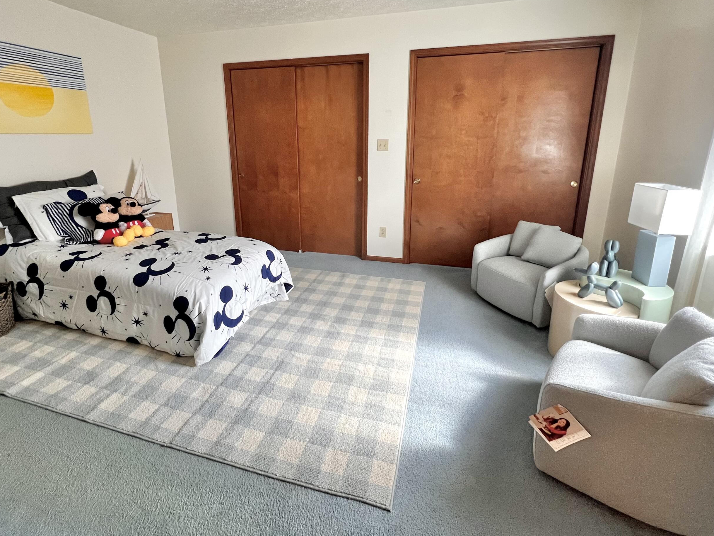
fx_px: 330
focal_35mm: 16
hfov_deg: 94.4
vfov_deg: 77.5
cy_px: 223
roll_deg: +0.5
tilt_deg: -14.4
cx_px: 342
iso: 320
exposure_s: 1/60
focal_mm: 1.57
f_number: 1.8
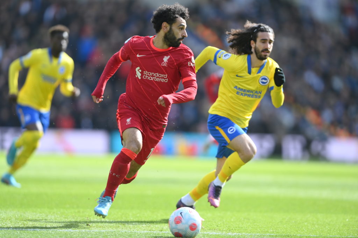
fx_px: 3978
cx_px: 179
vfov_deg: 3.4
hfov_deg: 5.2
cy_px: 119
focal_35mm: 400
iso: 400
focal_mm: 400
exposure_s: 1/1000
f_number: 3.2
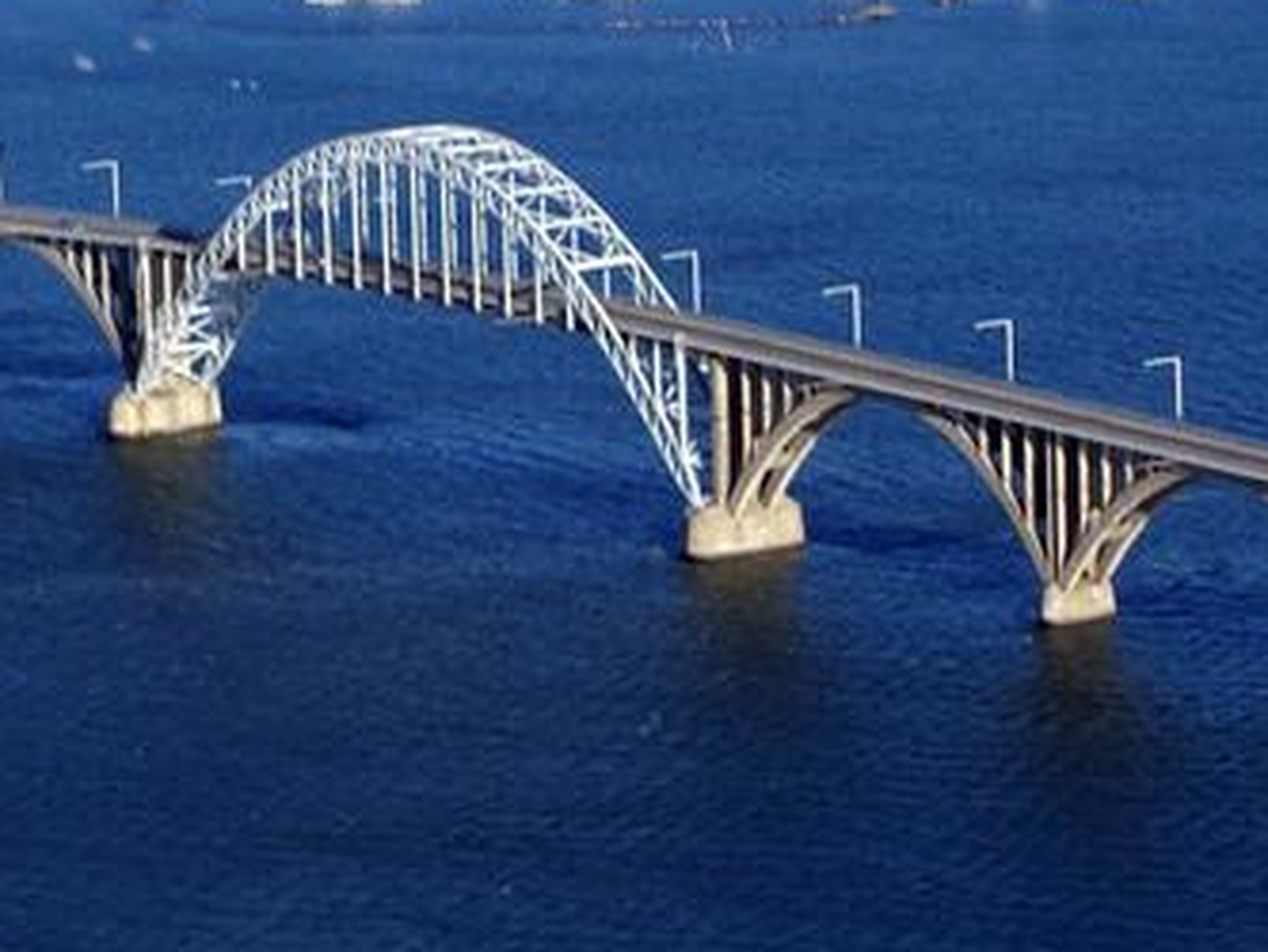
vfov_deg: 16.2
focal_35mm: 91
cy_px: 350
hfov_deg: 21.6
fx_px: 3330
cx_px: 682
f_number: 10
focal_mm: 35
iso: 100
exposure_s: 1/200
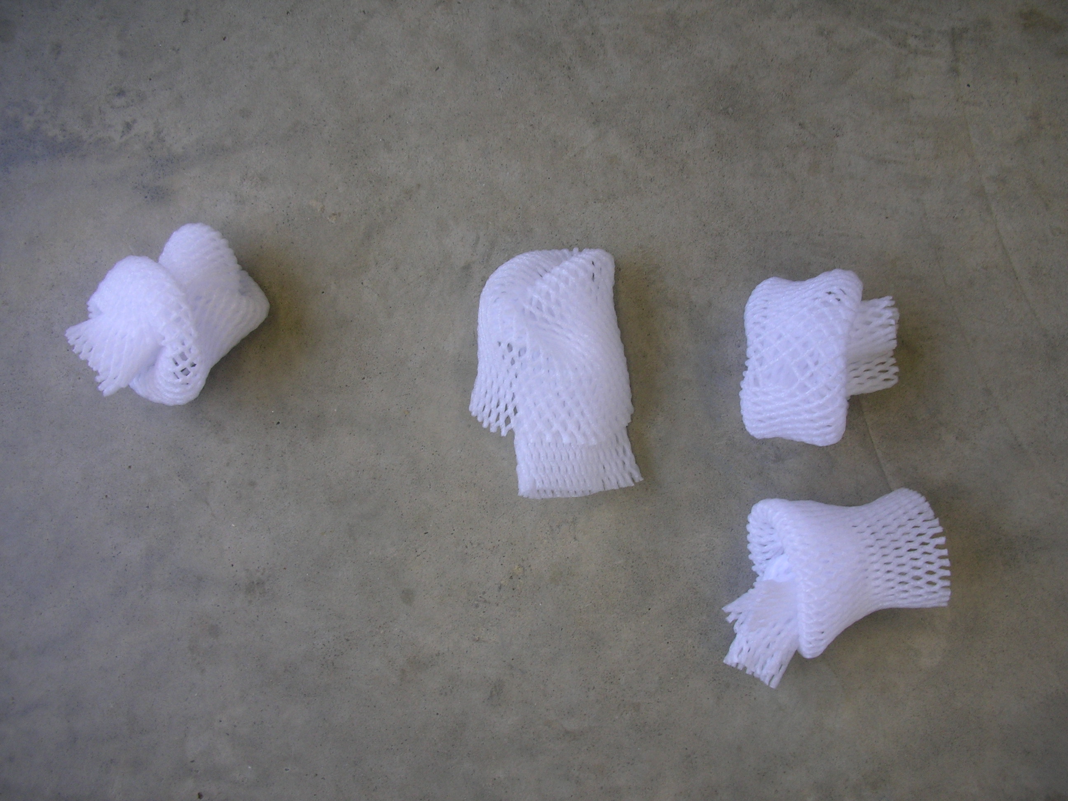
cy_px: 400
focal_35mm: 35
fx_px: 1080
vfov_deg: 40.7
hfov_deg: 52.6
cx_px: 534
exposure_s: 1/12.7
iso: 50
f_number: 3
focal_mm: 5.8
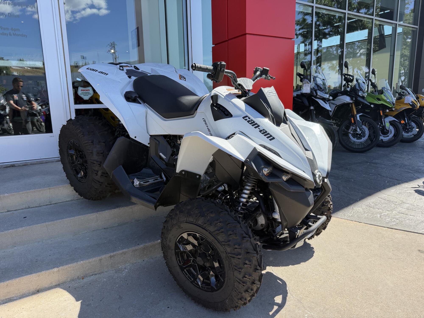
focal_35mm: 24
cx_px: 212
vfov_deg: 56.8
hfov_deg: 71.6
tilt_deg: -11.2
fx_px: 294
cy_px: 159
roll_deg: +2.0
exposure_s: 1/1901
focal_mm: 6.76
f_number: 1.78
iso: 100
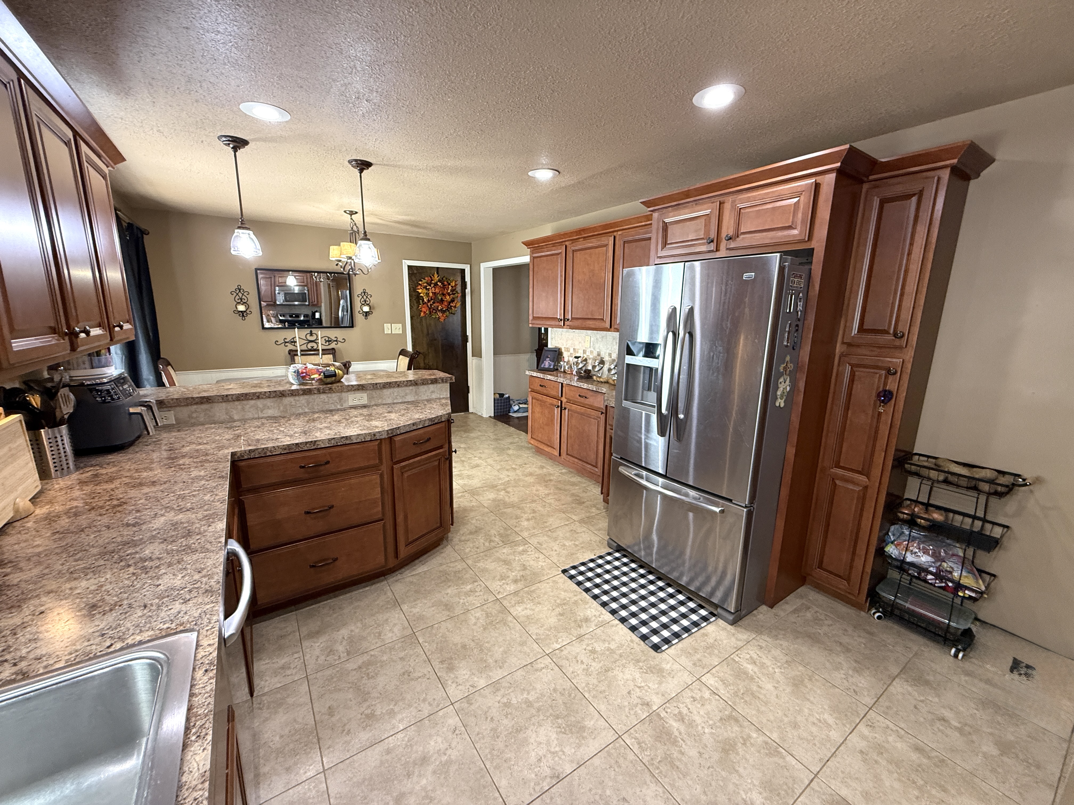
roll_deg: -1.0
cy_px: 402
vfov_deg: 85.7
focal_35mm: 14
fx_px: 434
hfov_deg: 102.1
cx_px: 537
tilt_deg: -11.7
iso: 250
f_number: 2.2
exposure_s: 1/60
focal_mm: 2.22
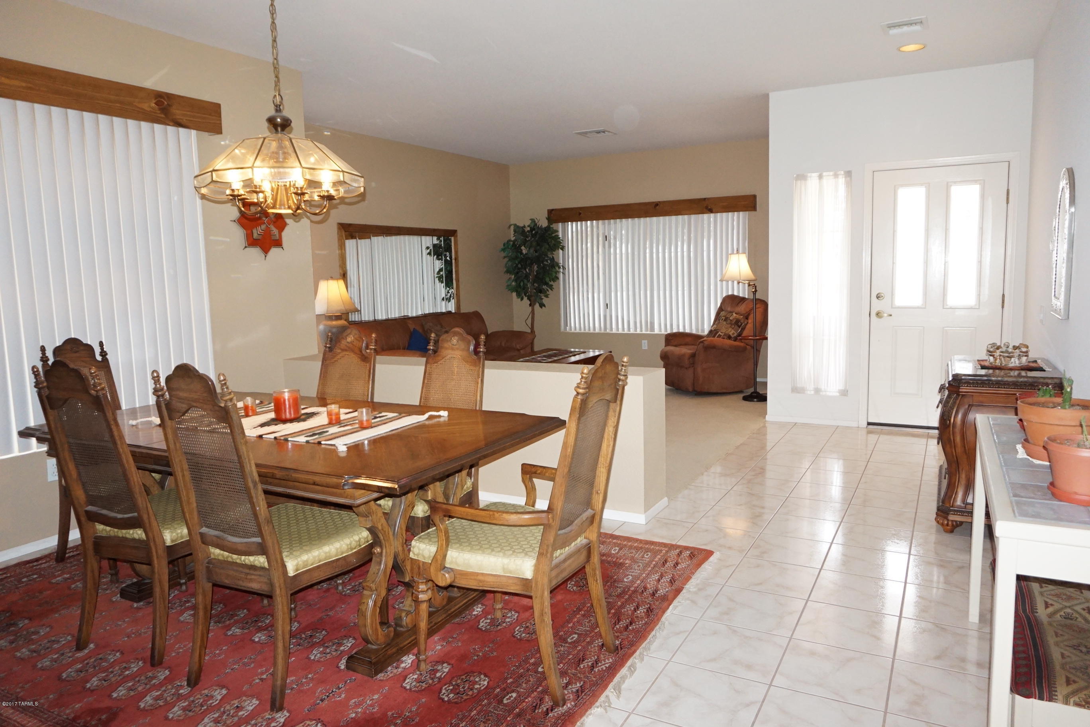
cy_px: 364
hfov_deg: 73.7
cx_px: 545
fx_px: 727
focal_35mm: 24
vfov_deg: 53.1
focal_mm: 16
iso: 1600
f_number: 4
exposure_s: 1/160
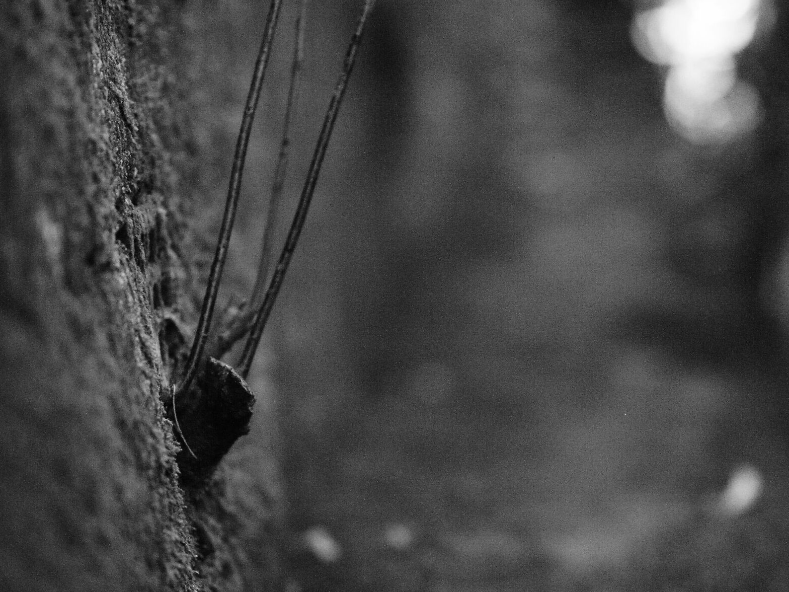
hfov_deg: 15.7
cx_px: 524
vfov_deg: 11.8
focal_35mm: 125
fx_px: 2849
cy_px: 393
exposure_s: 1/1600
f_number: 1.4
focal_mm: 85
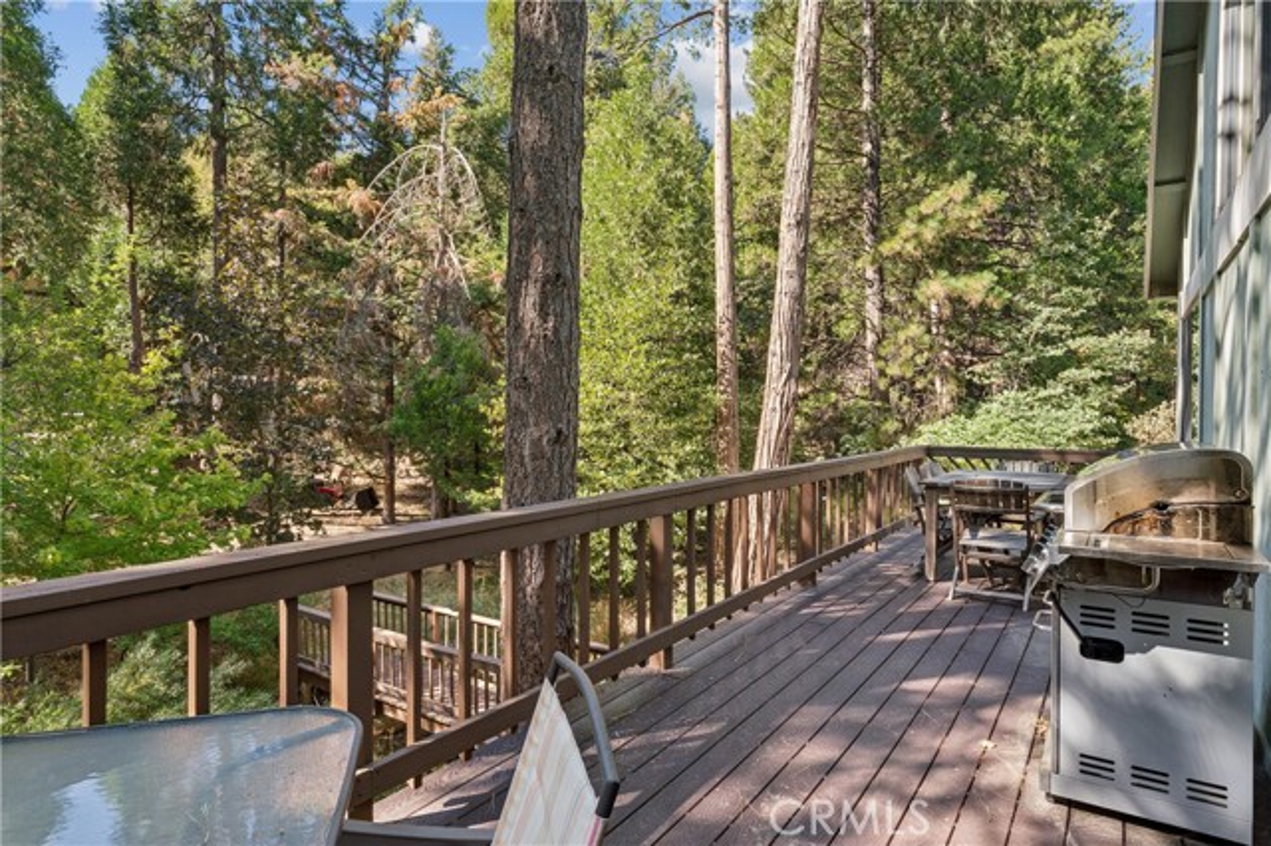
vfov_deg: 62.6
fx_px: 695
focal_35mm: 20
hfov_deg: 84.9
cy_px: 423
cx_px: 636
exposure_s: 1/10
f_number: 13
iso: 100
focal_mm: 19.7
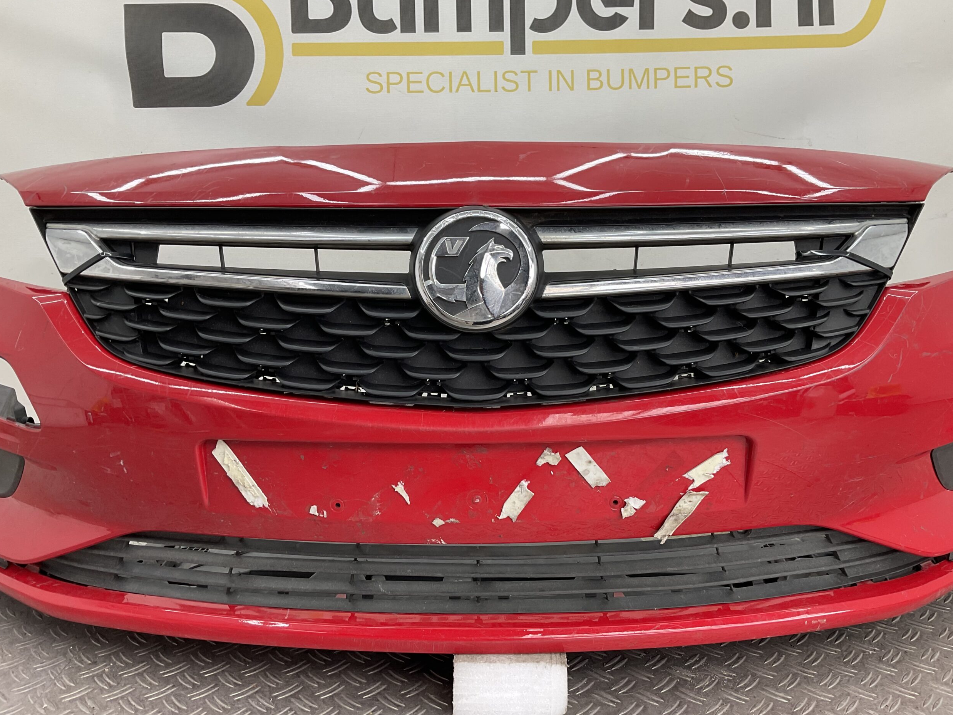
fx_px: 826
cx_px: 489
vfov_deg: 46.8
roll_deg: -1.3
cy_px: 365
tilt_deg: -12.1
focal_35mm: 30
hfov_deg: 60.0
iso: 32
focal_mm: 3
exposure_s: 1/120
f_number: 1.8
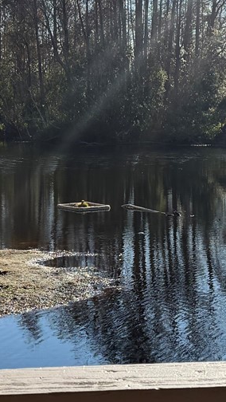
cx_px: 11
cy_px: 180
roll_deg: +0.3
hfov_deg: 14.4
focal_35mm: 83
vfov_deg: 25.6
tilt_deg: -5.0
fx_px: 883
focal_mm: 6.76
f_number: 1.78
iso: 100
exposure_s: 1/5319
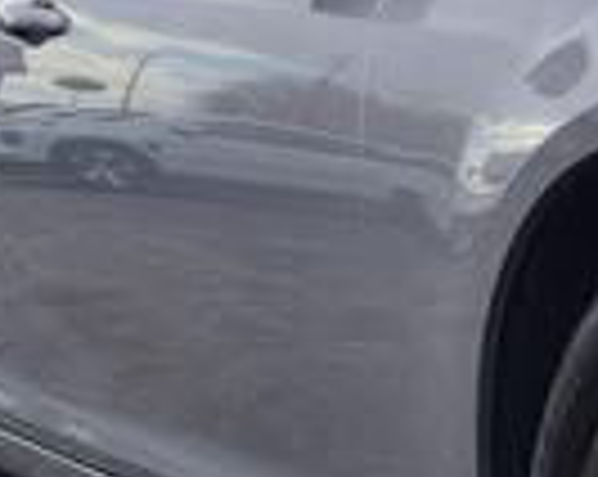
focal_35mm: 108
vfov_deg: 14.2
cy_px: 342
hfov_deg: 15.5
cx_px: 1048
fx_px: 1909
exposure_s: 1/1156
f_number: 1.88
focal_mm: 5.56
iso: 100
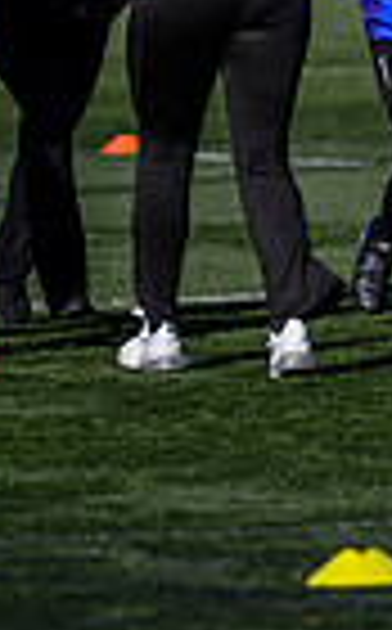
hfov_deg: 1.8
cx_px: 1176
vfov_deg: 2.8
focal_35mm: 740
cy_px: 29
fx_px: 12701
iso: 500
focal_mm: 175
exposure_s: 1/5000
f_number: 3.5
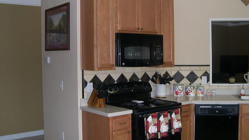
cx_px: 124
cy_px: 70
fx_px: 277
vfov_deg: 28.4
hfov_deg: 48.3
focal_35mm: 42
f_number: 2.8
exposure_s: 1/60
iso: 165
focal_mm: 8
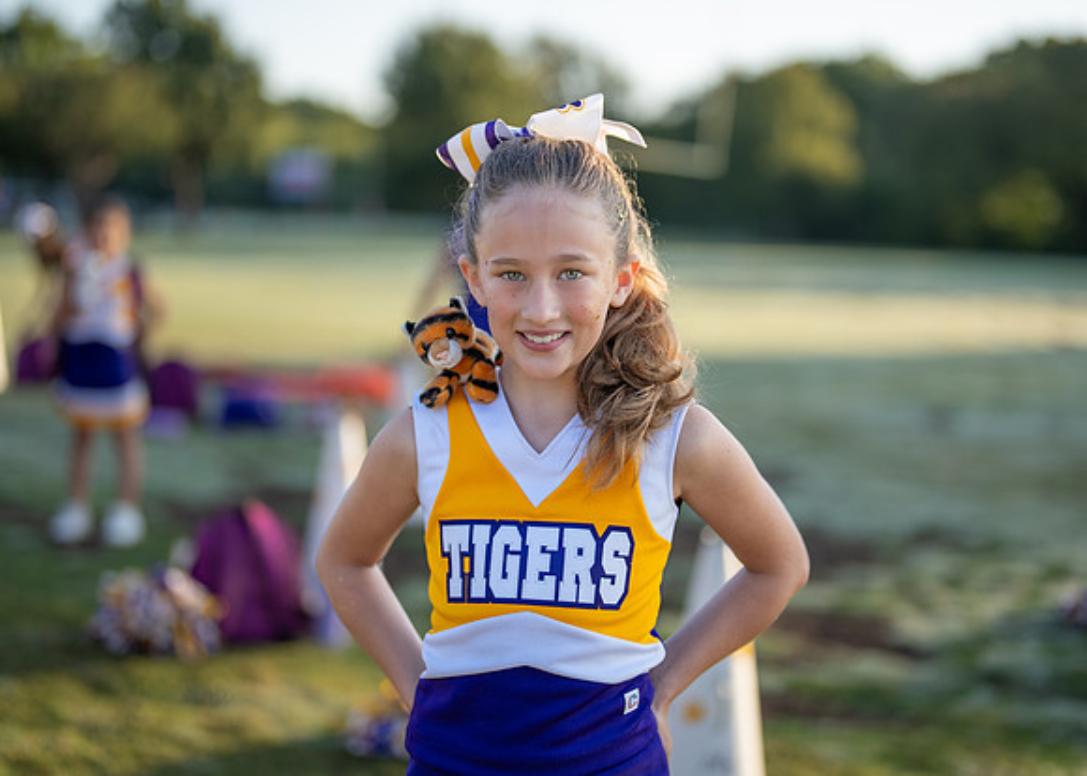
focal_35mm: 59
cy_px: 353
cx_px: 558
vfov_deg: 24.1
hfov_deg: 33.3
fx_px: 1815
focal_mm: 50
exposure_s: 1/2000
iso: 100
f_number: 1.2
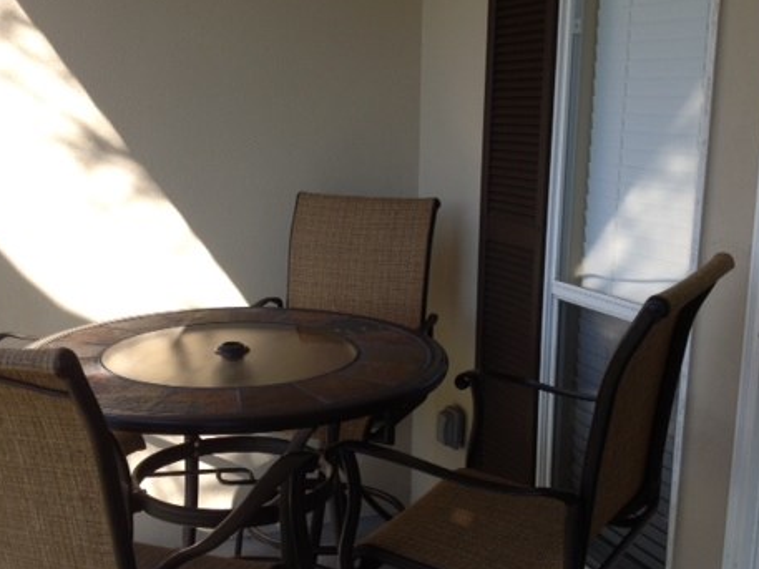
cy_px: 335
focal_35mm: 49
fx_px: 1075
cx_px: 326
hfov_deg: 38.8
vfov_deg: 29.6
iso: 64
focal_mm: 4.28
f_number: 2.4
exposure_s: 1/409
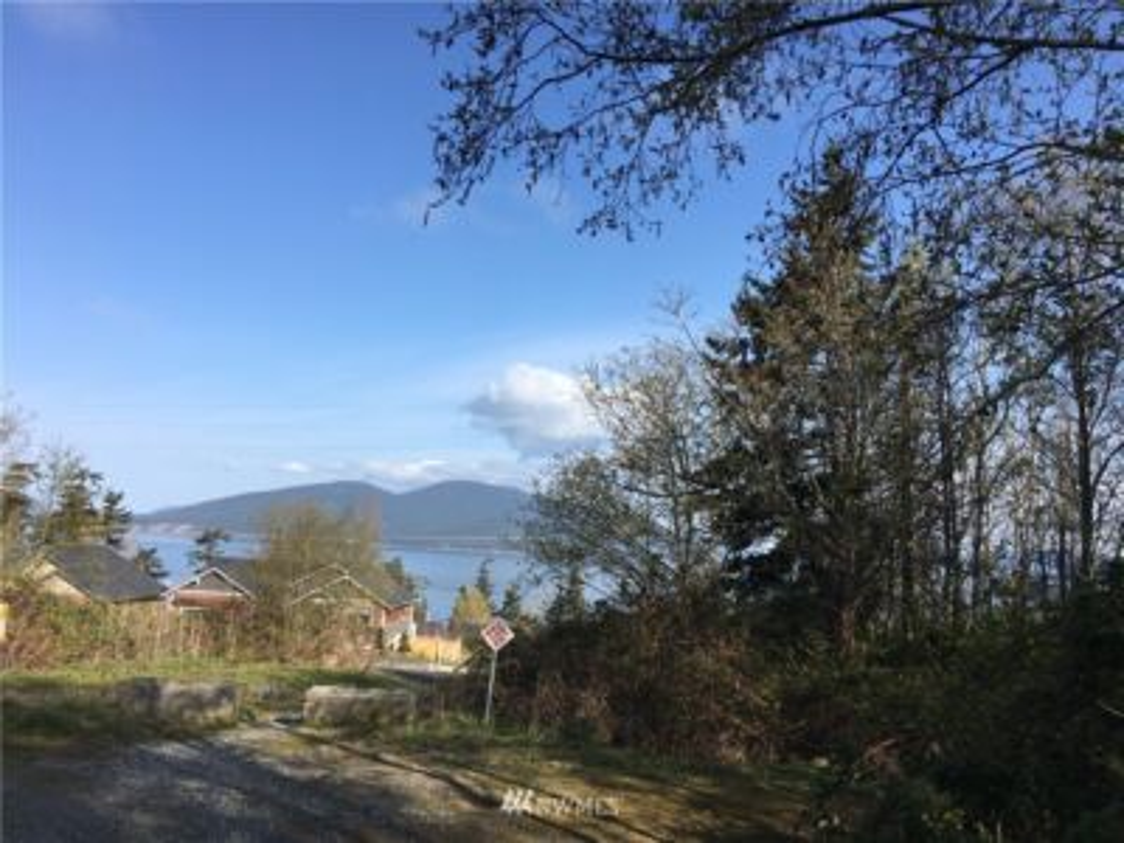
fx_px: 942
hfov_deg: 61.7
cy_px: 422
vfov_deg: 48.2
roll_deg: -2.5
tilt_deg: +7.0
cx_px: 562
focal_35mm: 29
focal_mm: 4.15
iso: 25
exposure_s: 1/1374
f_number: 2.2
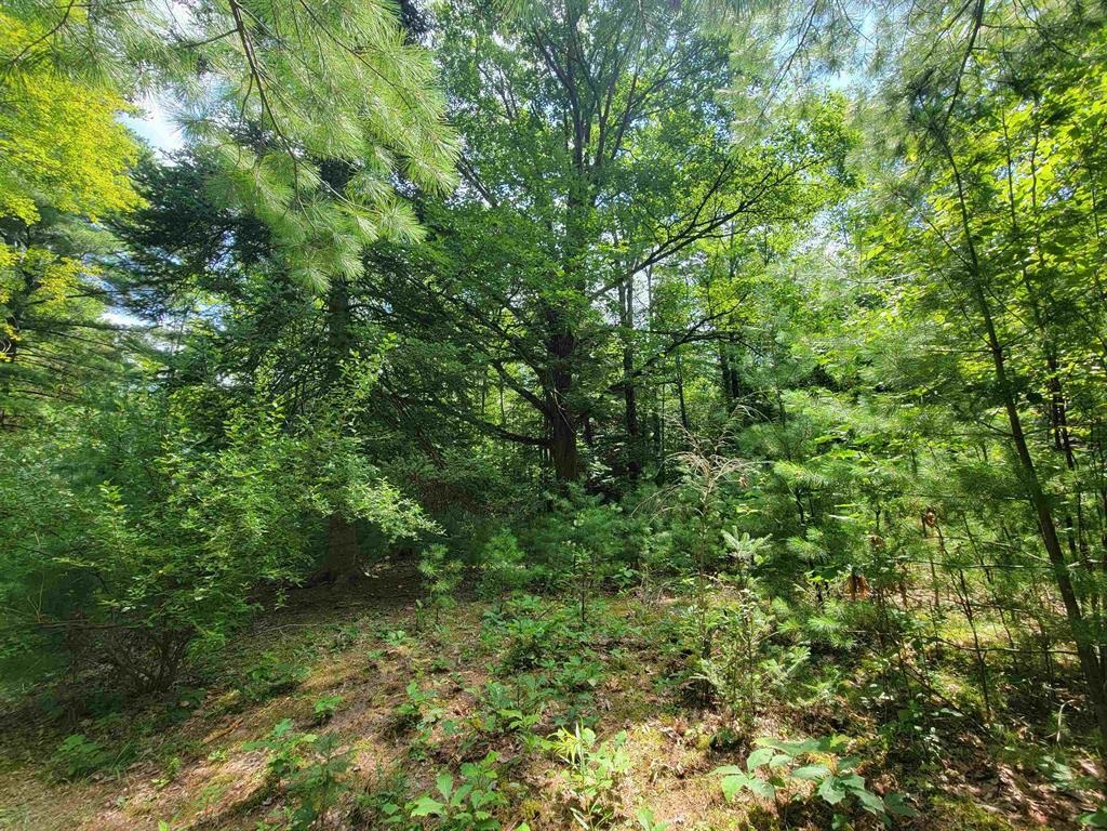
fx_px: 416
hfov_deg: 106.2
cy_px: 416
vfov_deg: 89.9
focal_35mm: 13
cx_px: 554
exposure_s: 1/258
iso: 50
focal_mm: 2.2
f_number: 2.2
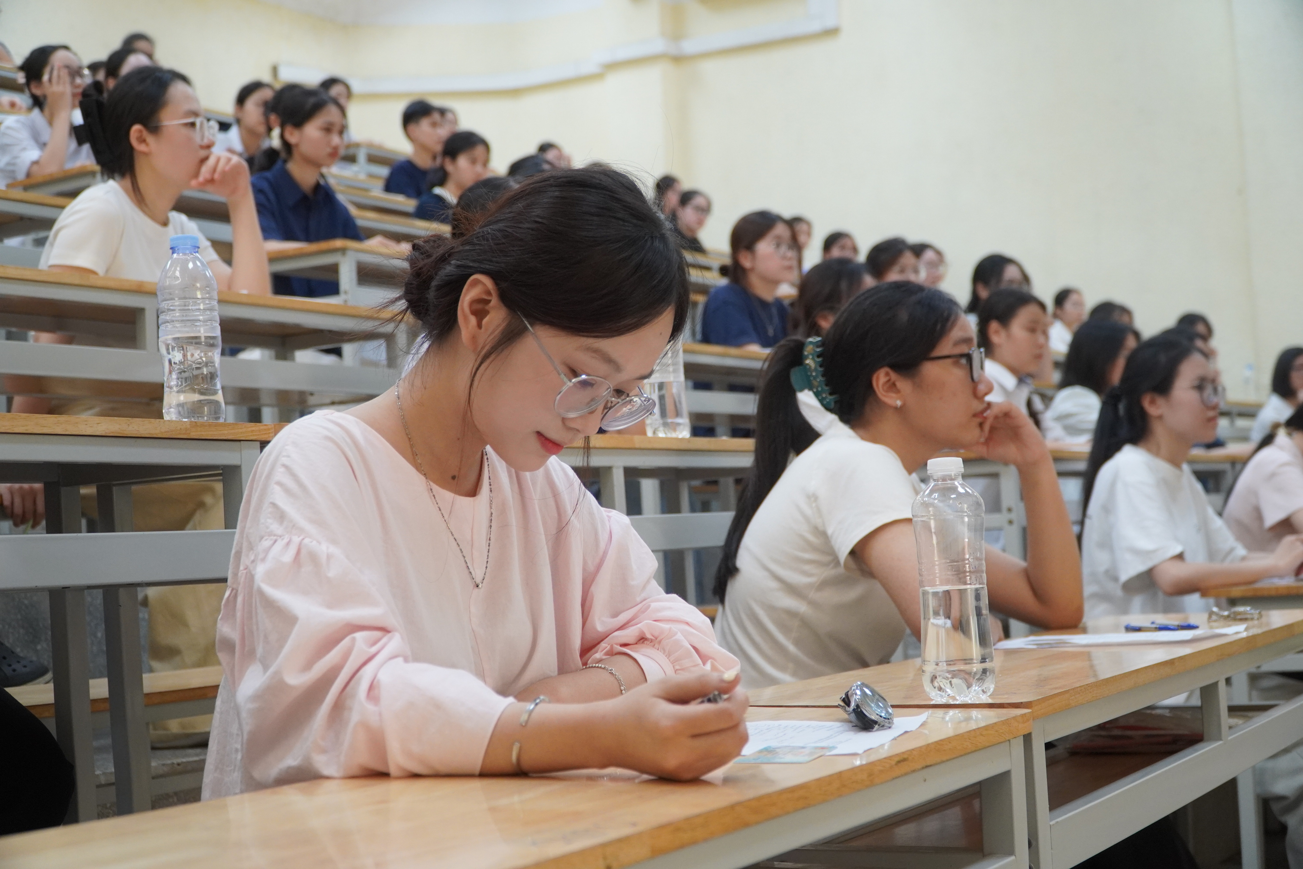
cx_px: 652
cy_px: 434
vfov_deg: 28.1
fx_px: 1737
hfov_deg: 41.1
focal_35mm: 48
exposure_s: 1/160
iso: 1250
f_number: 4
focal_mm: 32
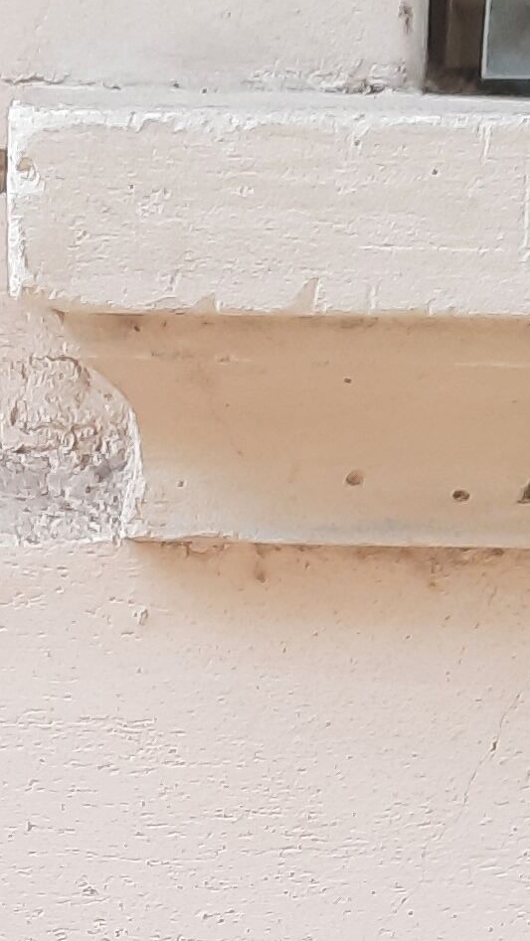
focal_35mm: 115
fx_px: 2872
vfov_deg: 16.7
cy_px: 1453
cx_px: 91
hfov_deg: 10.5
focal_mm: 4.6
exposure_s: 1/189
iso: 32
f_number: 2
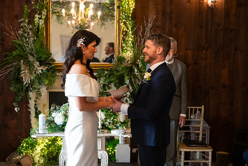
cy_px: 83
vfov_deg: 19.2
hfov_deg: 28.4
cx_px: 124
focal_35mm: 71
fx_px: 490
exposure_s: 1/160
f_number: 3.5
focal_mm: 70
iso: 1000
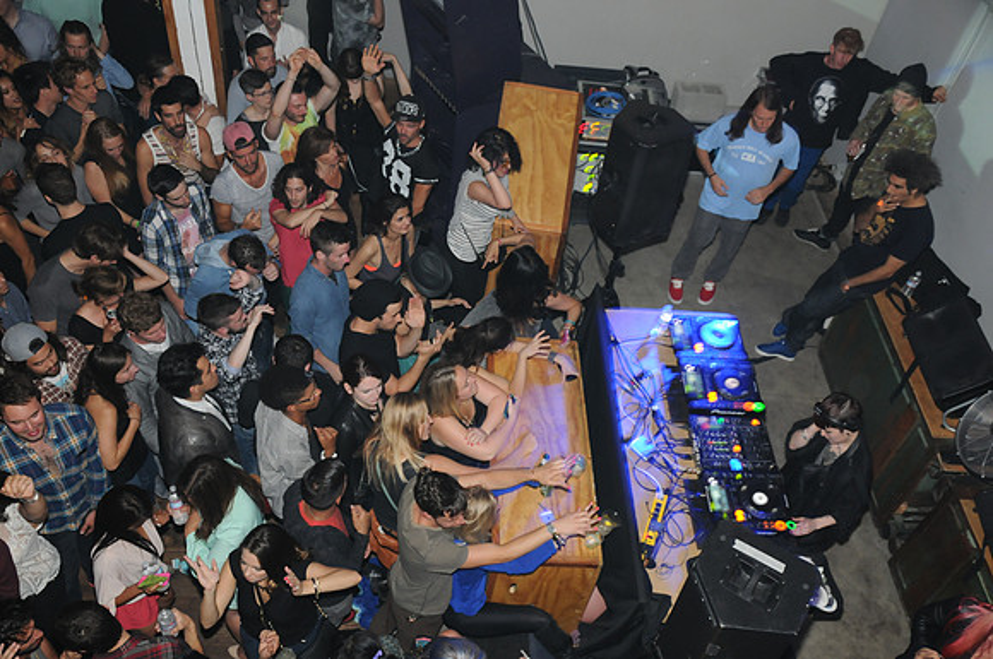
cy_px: 330
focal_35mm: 33
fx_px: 909
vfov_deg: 39.9
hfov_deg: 57.3
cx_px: 496
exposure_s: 1/4
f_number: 3.8
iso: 800
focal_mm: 22
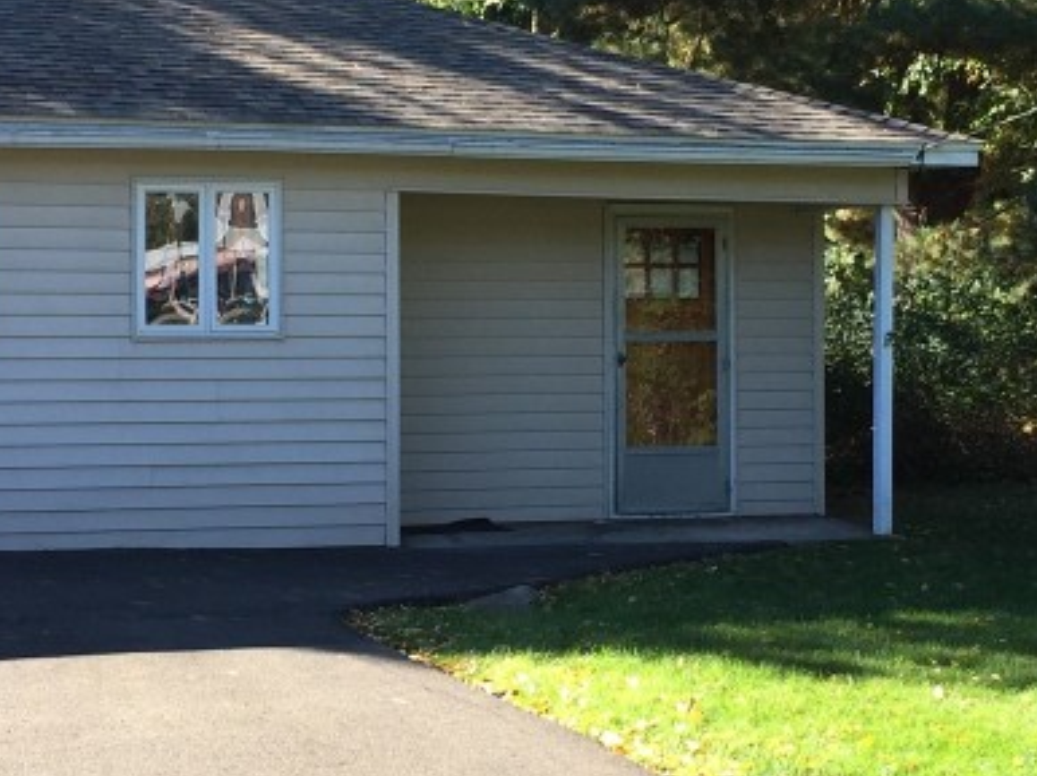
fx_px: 2305
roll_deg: -0.5
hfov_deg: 25.3
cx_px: 400
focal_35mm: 77
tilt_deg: -0.5
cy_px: 325
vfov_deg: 19.1
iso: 32
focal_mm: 4.15
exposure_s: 1/341
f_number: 2.2
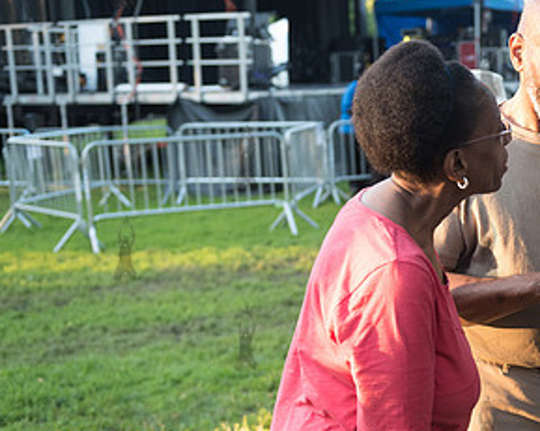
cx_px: 486
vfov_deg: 23.1
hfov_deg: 27.7
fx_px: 1054
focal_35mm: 66
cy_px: 247
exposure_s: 1/320
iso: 800
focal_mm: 35
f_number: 3.2
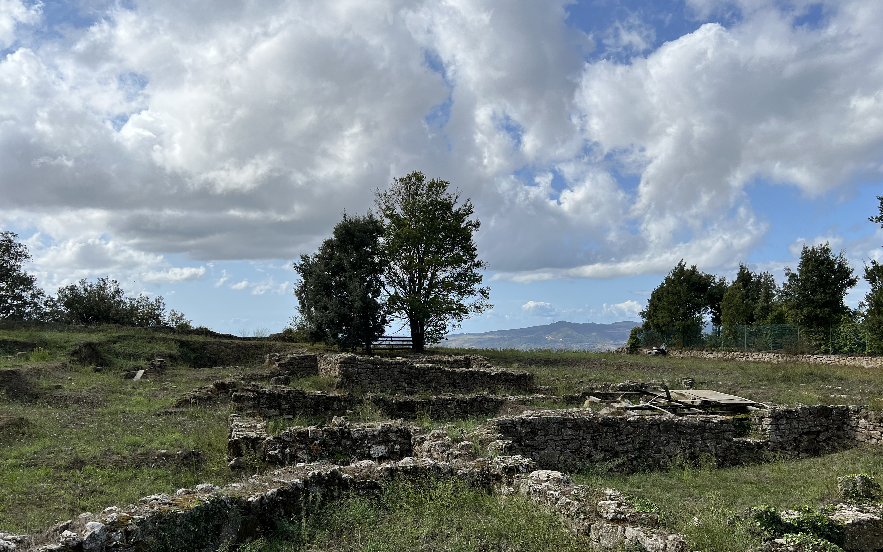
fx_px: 722
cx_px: 448
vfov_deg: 41.7
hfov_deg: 62.9
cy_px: 329
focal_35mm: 30
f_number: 1.5
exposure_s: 1/6993
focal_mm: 5.7
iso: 50
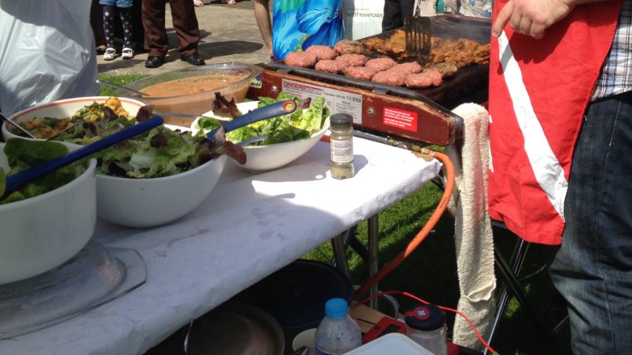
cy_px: 63
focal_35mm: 50
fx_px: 838
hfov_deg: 41.3
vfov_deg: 23.5
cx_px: 346
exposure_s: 1/1672
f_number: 2.4
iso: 50
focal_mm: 4.28
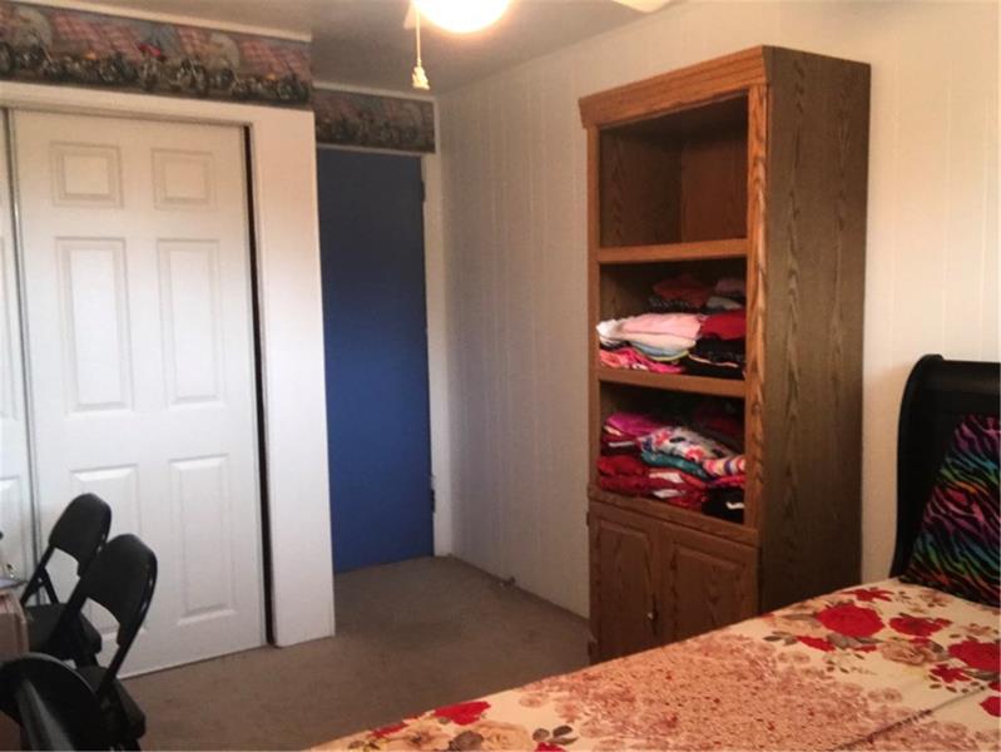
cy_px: 376
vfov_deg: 44.2
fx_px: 926
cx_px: 500
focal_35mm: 32
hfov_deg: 56.8
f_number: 2.2
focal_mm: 2.87
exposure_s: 1/24
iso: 100
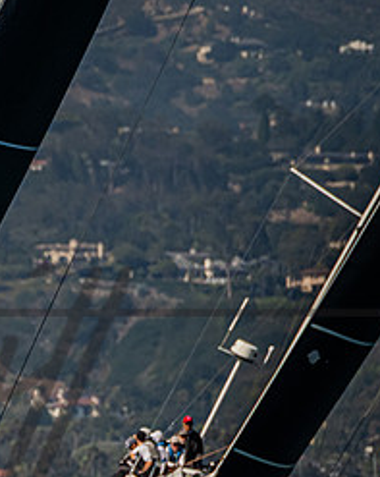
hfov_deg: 1.3
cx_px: -345
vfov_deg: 1.6
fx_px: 17000
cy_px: 406
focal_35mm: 1207
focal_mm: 400
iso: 500
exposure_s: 1/2500
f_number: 8
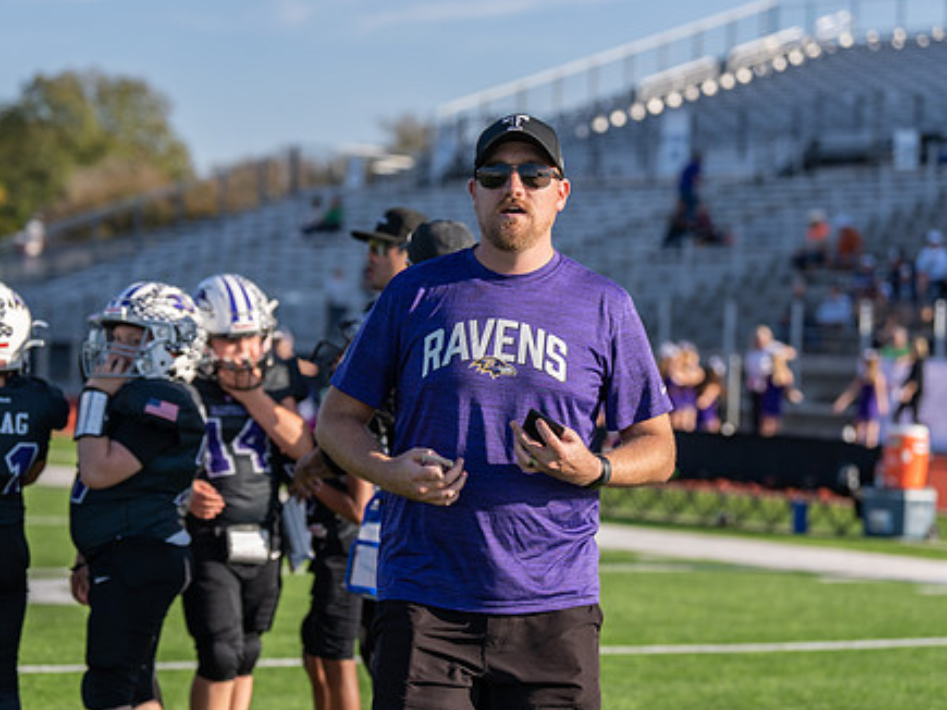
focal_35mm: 109
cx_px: 429
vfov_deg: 13.6
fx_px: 2981
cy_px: 378
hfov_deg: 18.0
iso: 125
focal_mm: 85
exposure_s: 1/1600
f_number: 3.2
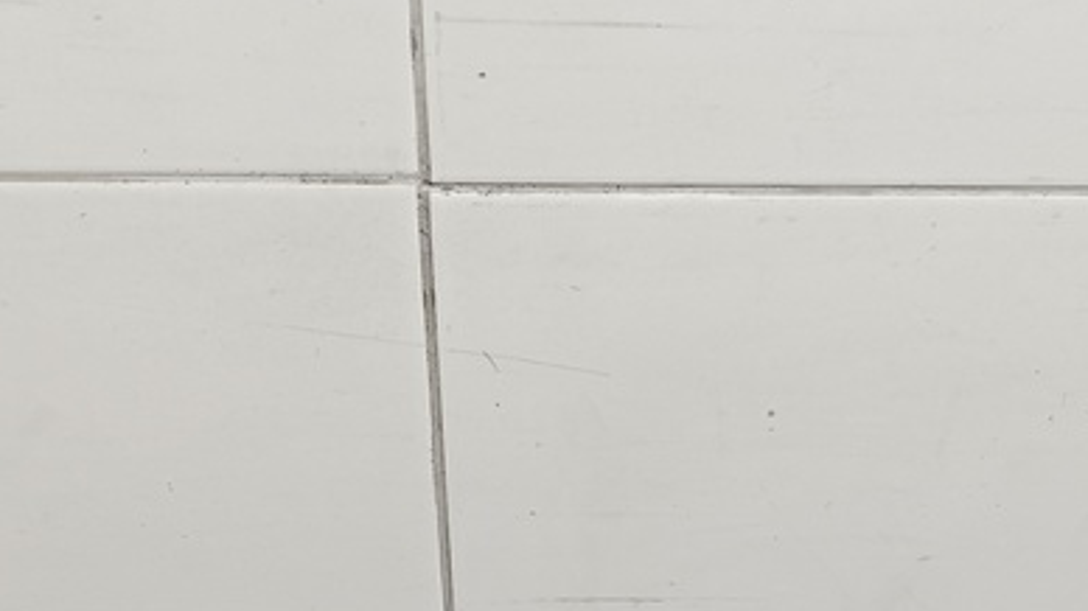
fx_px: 2798
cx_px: 536
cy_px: 953
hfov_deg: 22.0
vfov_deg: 11.8
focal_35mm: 97
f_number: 1.9
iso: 296
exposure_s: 1/100
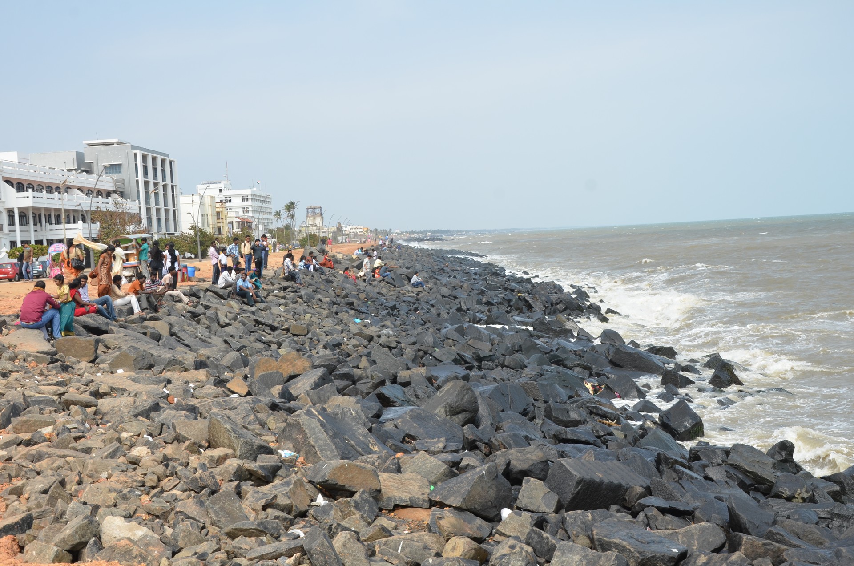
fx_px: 994
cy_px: 283
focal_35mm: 42
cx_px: 427
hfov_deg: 46.5
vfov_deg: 31.8
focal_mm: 28
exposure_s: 1/320
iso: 200
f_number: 10
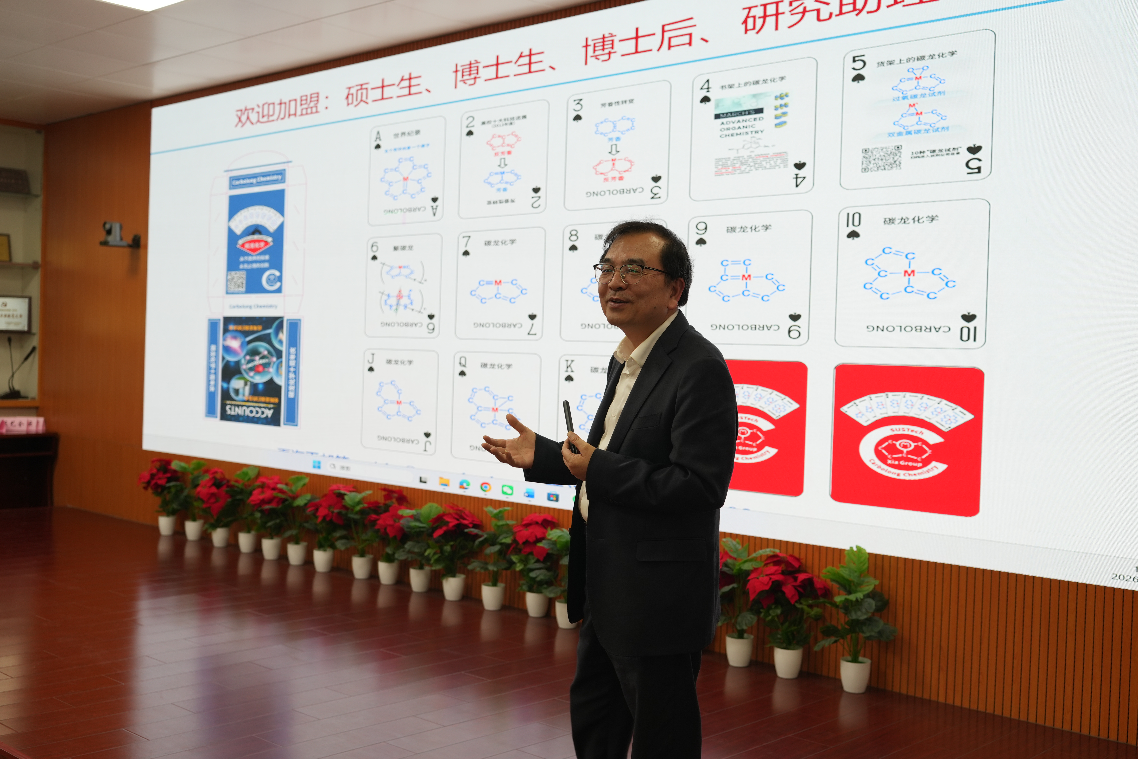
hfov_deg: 47.4
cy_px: 380
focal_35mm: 41
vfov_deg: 32.6
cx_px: 569
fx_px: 1296
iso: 250
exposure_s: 1/50
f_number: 4
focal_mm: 41
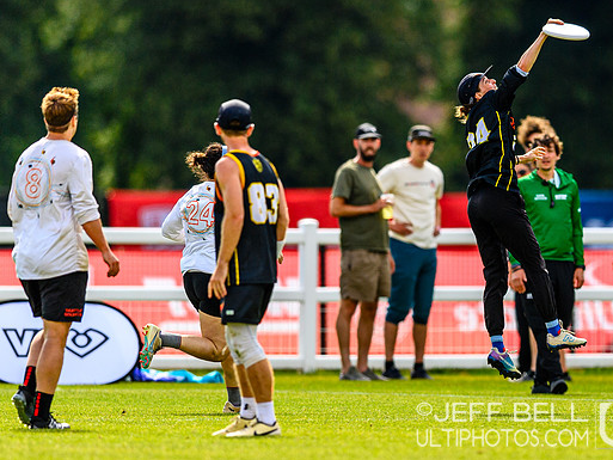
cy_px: 289
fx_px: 16721
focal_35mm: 944
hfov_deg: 2.1
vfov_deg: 1.6
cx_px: 480
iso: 100
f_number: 3.2
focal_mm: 400
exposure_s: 1/2000
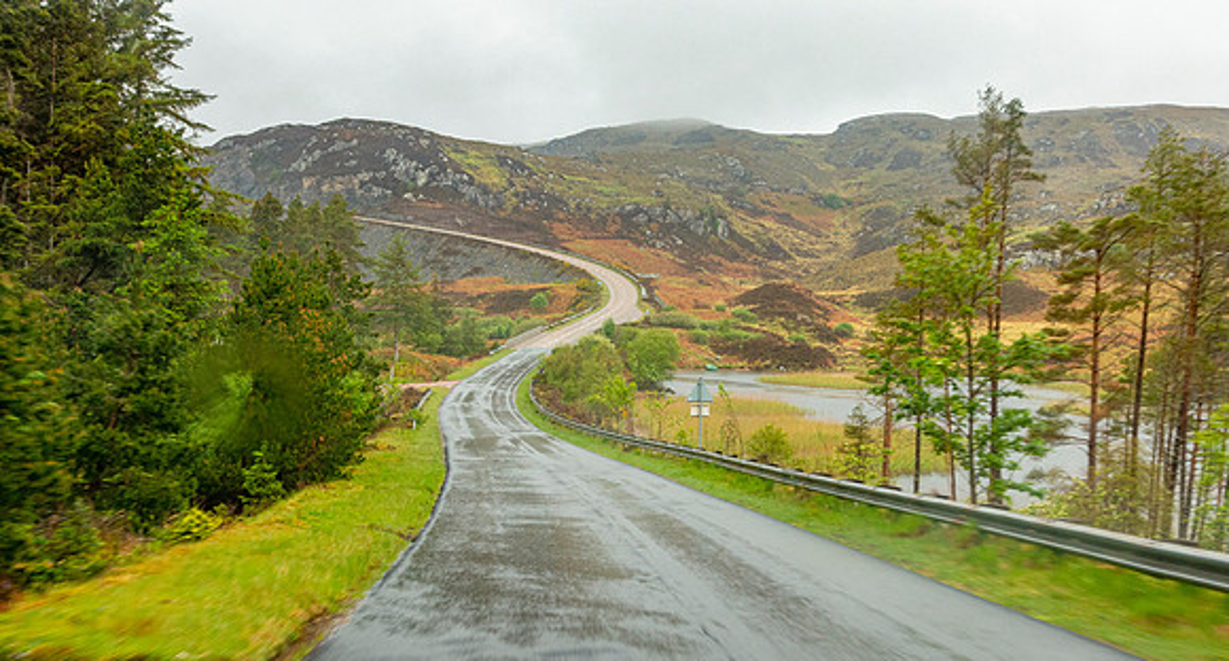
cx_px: 614
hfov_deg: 36.2
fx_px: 1878
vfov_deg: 19.9
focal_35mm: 58
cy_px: 410
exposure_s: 1/60
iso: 250
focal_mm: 20.05
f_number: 8
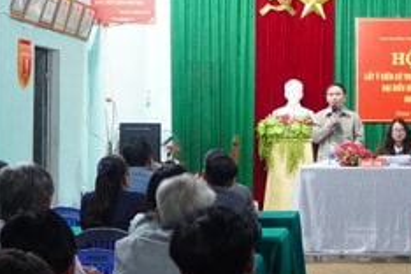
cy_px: 165
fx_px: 1027
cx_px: 316
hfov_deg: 22.4
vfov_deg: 15.2
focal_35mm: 90
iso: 4000
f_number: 4
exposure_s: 1/100
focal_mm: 26
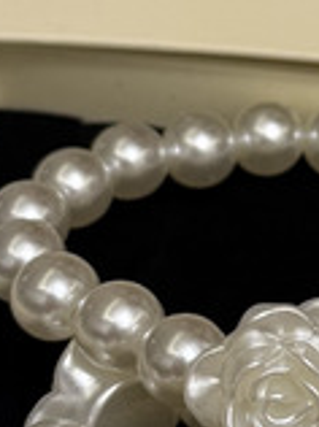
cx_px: 454
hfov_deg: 9.5
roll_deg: -1.7
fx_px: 1873
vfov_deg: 13.0
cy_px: 95
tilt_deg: -40.3
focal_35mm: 152
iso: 125
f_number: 1.78
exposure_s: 1/50
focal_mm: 6.76
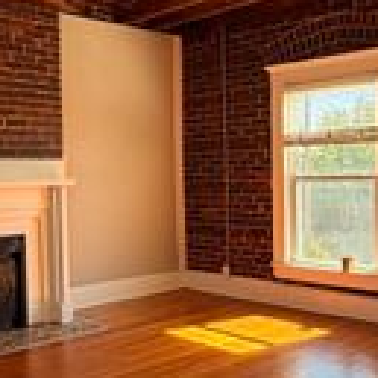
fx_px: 593
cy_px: 195
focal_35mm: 48
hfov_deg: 35.3
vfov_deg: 35.4
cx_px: 161
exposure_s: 1/121
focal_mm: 2.22
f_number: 2.2
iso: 125
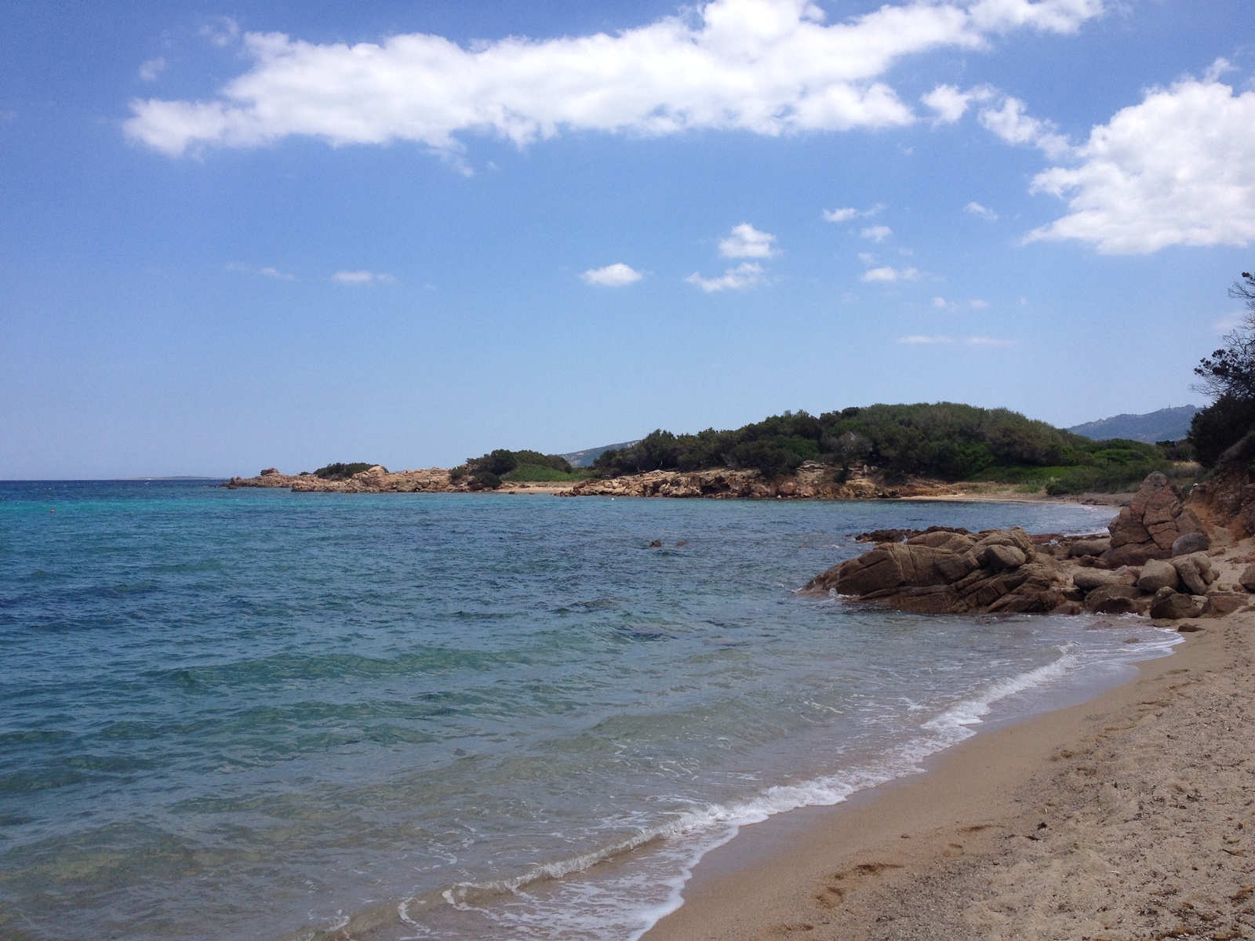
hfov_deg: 52.6
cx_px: 628
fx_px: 1269
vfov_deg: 40.7
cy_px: 470
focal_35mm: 35
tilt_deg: -1.6
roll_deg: +0.8
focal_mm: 4.28
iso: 50
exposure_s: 1/2045
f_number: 2.4
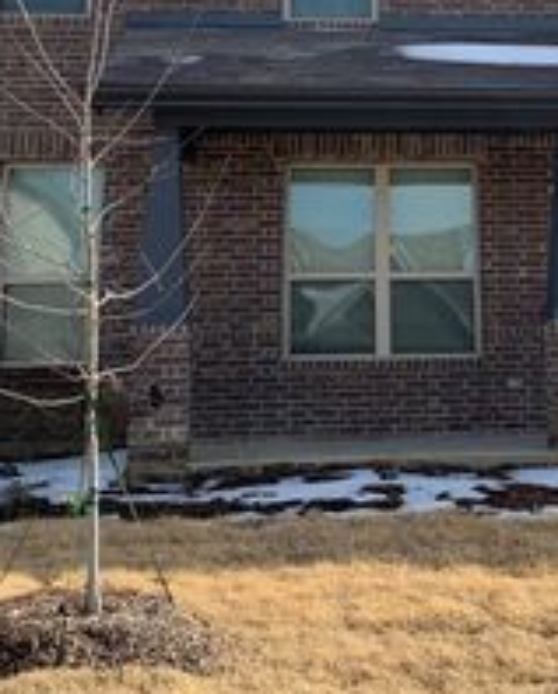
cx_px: 442
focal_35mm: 64
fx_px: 1318
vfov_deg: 28.9
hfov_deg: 23.6
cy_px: 138
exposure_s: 1/2257
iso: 25
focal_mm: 4.25
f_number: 1.8
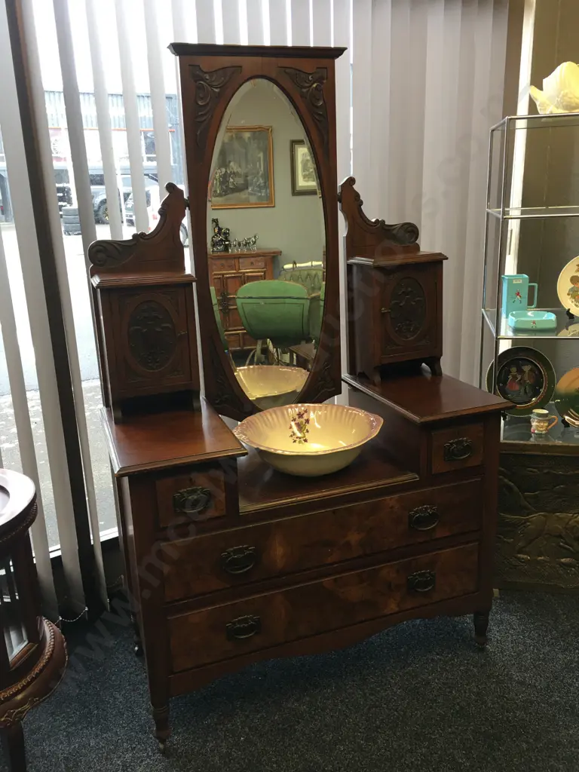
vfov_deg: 61.7
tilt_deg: -15.6
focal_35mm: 29
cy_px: 386
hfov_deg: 48.2
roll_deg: +0.9
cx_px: 290
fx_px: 647
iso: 32
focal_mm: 4.15
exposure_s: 1/17
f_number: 2.2
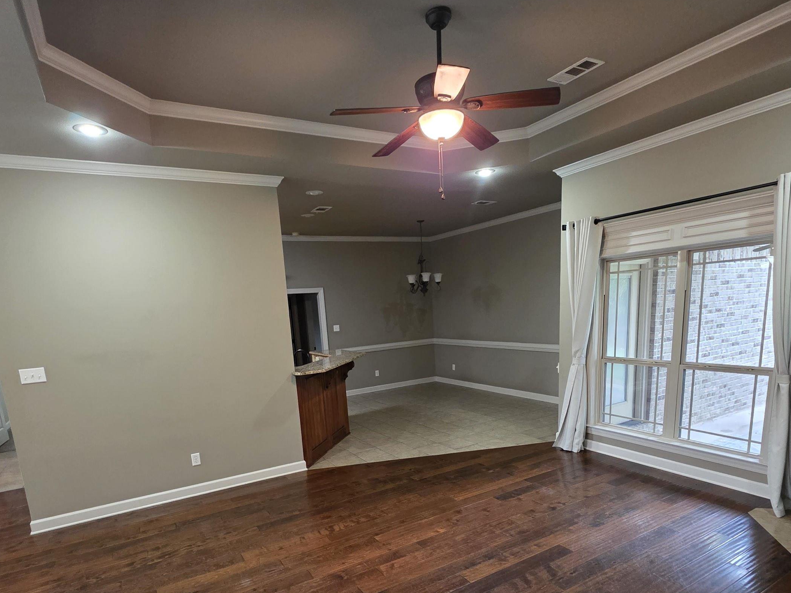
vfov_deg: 66.7
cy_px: 398
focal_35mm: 19
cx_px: 386
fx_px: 434
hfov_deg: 84.7
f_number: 1.9
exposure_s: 1/60
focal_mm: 2.2
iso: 640
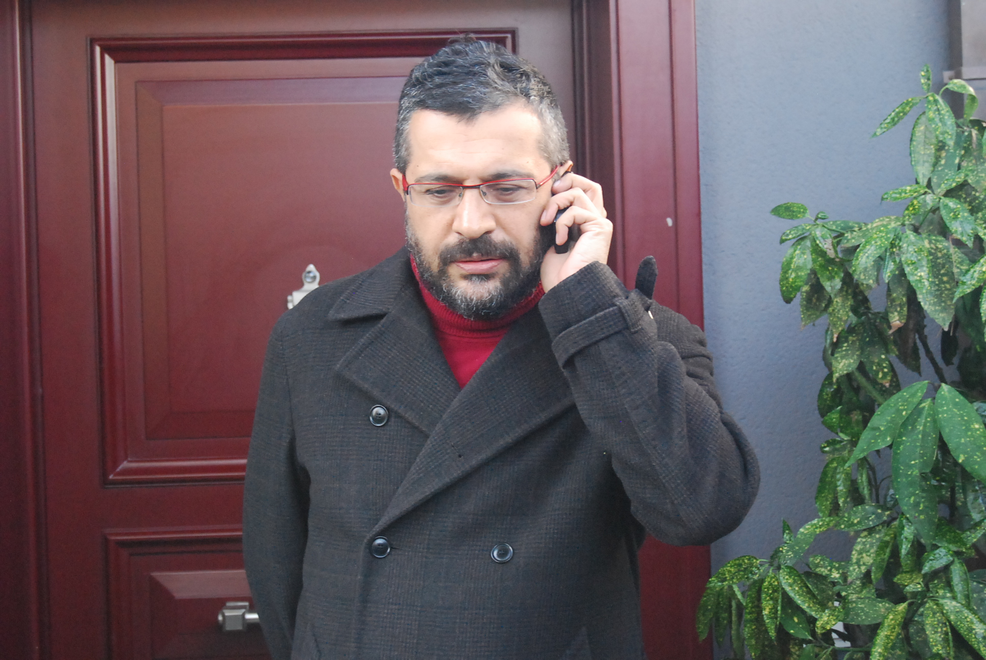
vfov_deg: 19.8
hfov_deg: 29.2
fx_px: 1892
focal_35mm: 69
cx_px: 493
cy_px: 330
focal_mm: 46
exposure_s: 1/60
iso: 1600
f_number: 5.6
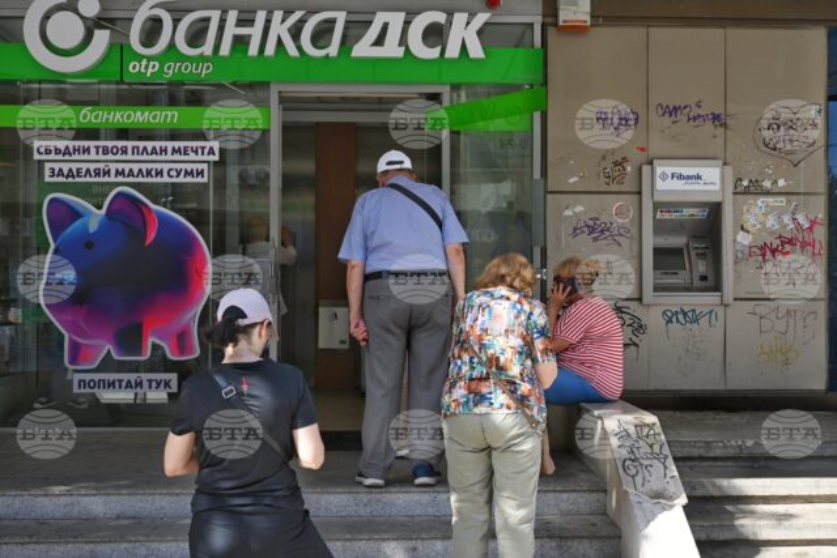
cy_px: 279
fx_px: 1000
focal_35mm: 43
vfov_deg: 31.2
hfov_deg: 45.4
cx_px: 418
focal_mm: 43
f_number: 8
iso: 500
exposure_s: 1/400
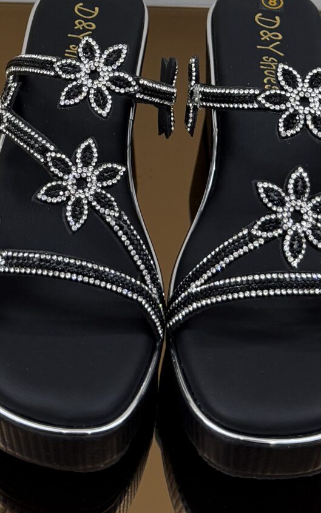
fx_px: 1077
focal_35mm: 77
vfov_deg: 24.0
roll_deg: -1.2
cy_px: -124
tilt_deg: -29.5
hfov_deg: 16.8
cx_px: 58
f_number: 1.78
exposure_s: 1/50
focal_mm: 6.76
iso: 125
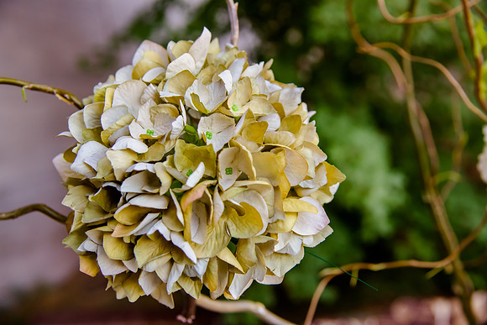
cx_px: 244
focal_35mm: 48
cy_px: 162
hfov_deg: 41.1
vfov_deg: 28.1
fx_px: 649
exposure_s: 1/400
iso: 1000
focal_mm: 48
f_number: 4.5
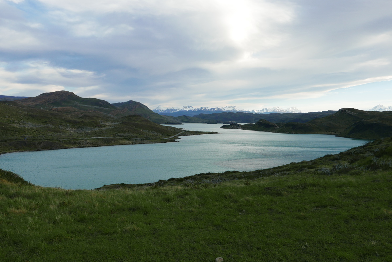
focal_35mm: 34
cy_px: 131
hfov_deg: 55.8
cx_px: 196
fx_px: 370
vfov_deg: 38.9
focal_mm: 15.4
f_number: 5.6
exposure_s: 1/250
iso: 200
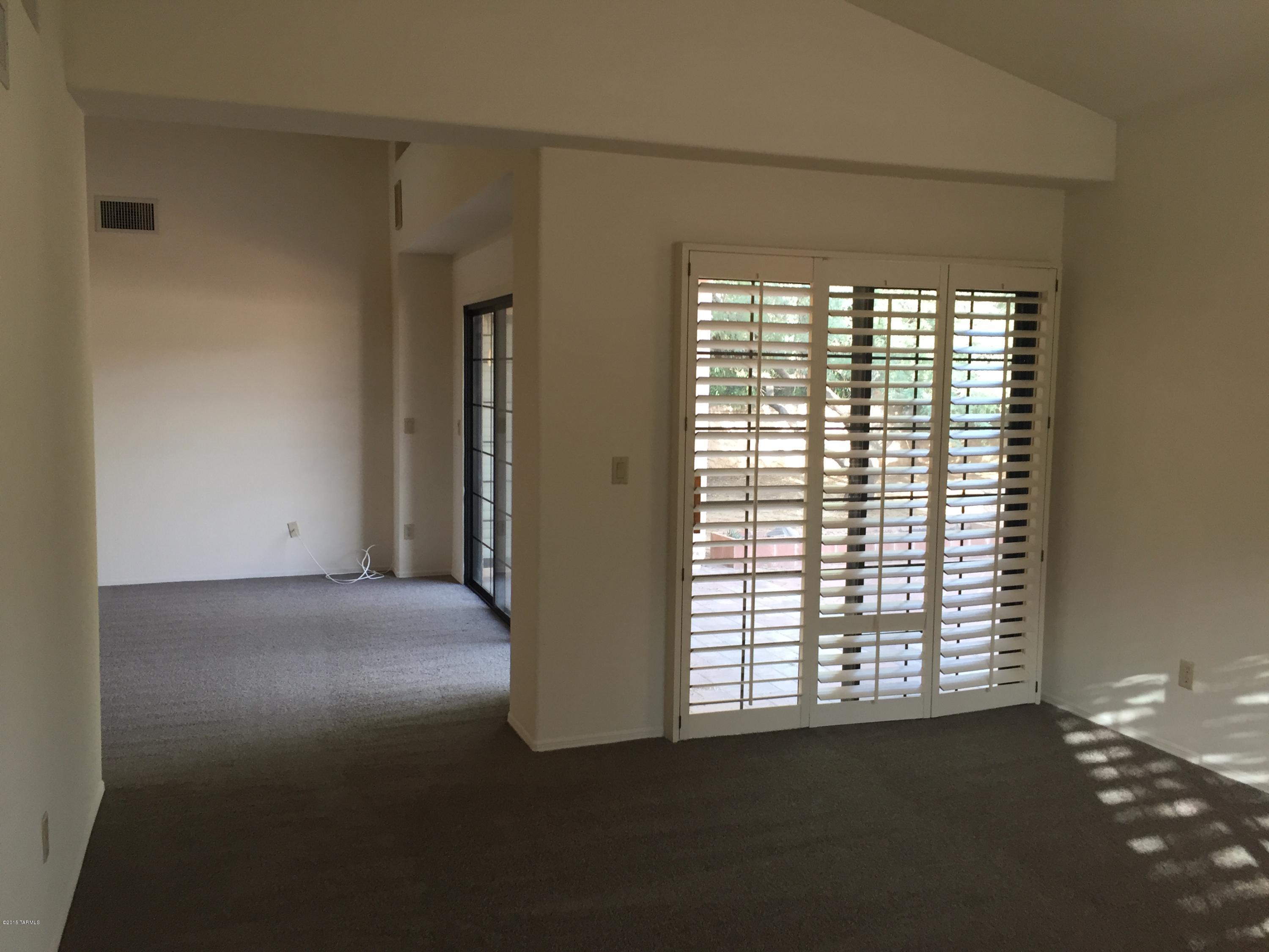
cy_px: 476
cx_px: 634
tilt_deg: -4.8
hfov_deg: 61.7
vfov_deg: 48.2
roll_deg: -1.1
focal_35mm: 29
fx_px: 1063
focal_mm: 4.15
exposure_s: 1/40
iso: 40
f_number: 2.2
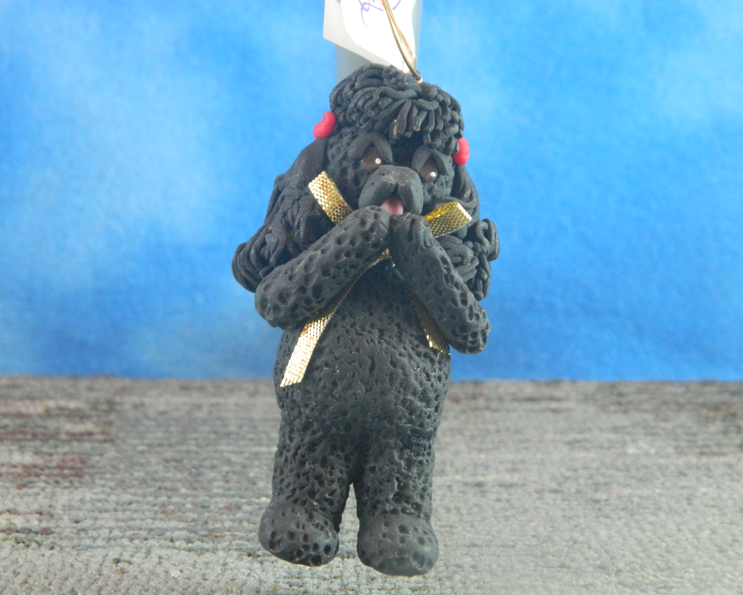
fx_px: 1605
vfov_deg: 21.0
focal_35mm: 73
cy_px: 298
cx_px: 388
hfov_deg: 26.1
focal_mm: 12.6
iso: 400
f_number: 4
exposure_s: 1/13
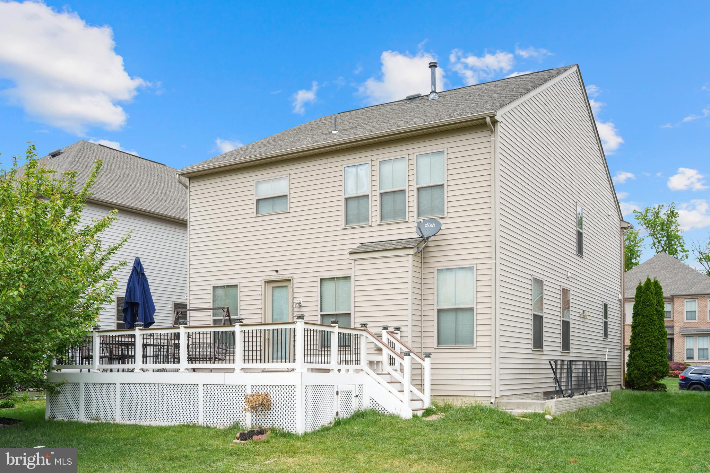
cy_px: 236
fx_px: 690
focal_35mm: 35
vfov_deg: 37.8
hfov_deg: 54.4
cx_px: 355
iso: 250
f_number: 8
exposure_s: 1/200
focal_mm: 35
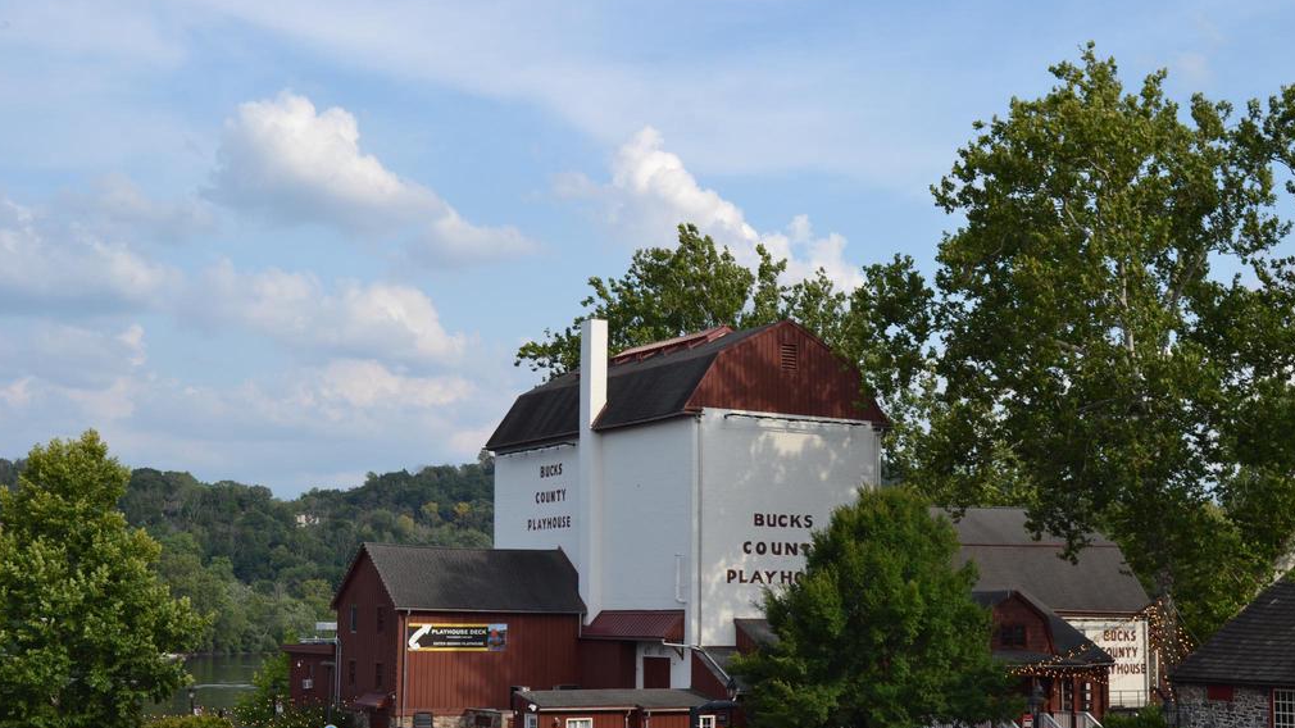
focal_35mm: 51
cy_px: 426
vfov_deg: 23.5
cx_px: 644
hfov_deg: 40.6
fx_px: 1751
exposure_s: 1/200
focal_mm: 32
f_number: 7.1
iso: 100
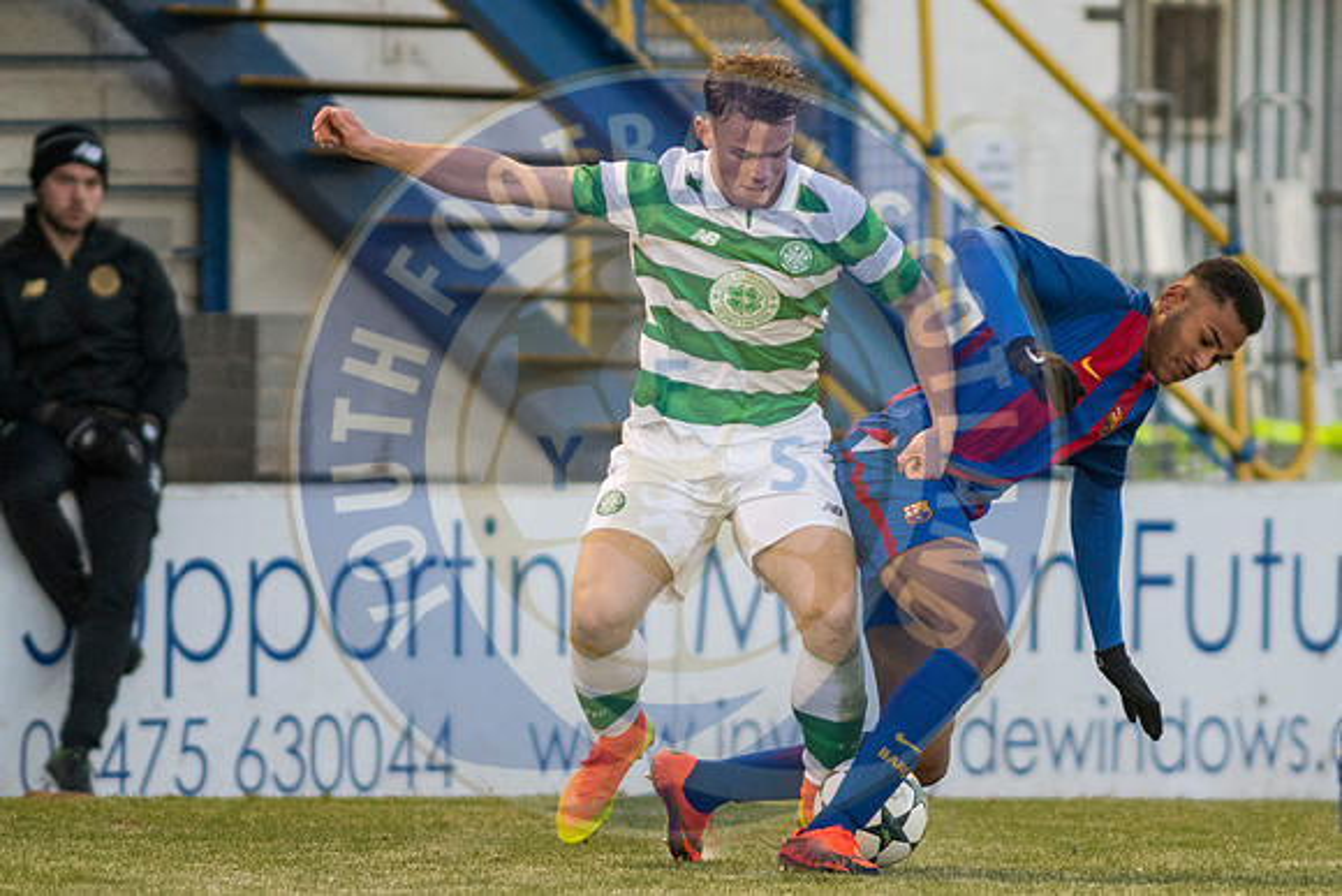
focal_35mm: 450
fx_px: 16778
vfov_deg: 3.1
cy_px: 448
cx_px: 671
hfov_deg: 4.6
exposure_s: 1/1000
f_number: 2.8
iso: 1100
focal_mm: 300
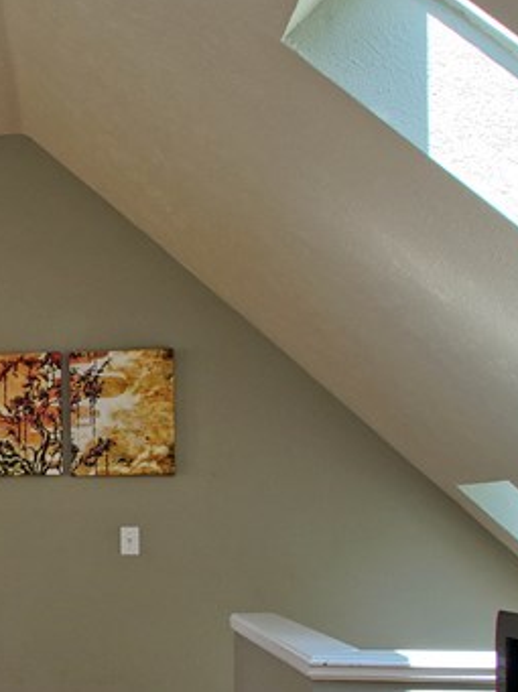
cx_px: -242
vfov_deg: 37.0
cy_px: 509
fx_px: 1010
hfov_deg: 23.5
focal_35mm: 51
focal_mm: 11
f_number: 4.5
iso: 100
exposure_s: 1/80
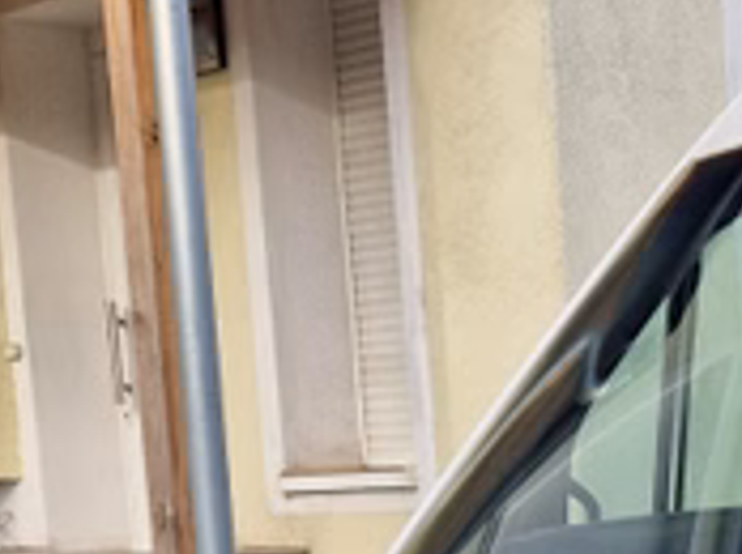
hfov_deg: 17.1
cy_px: 848
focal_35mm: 106
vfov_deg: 13.1
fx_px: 2269
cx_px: 1049
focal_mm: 5.4
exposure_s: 1/656
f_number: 1.8
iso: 50
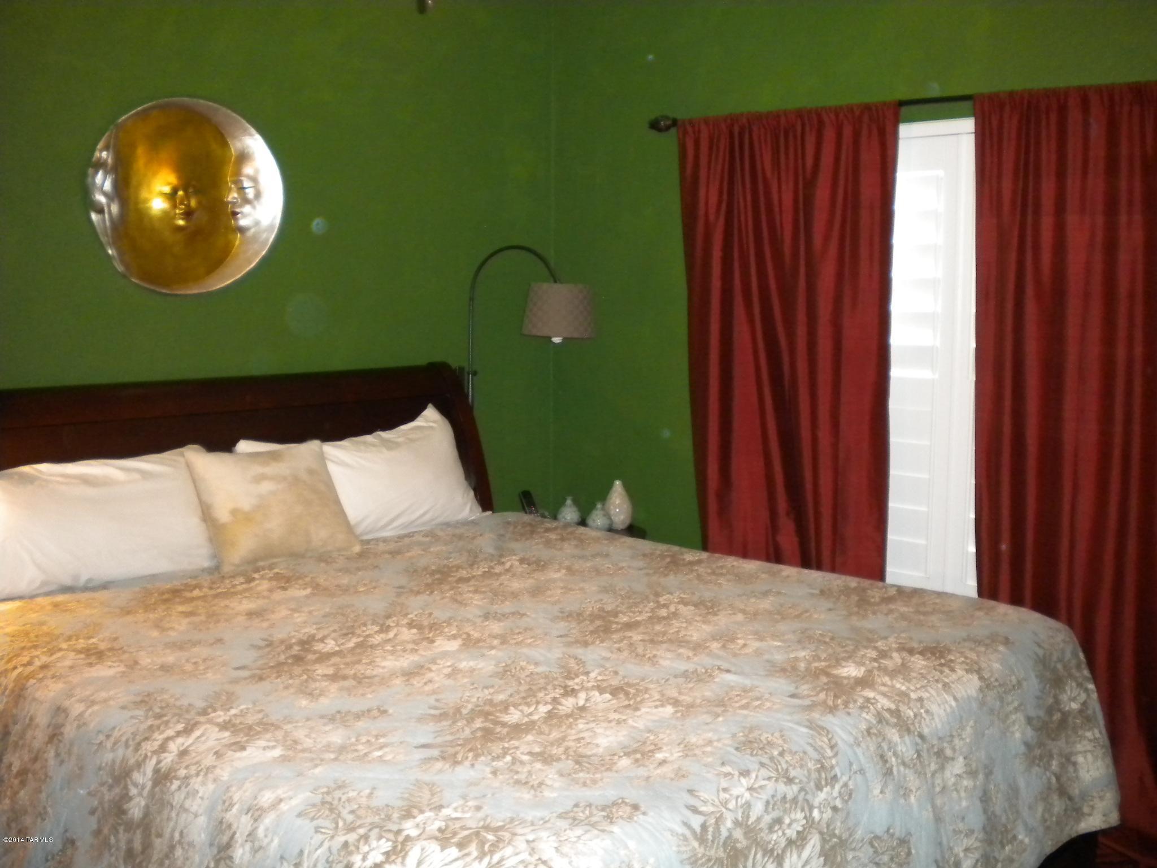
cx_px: 578
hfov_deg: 52.6
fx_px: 1170
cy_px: 434
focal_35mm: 35
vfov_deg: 40.7
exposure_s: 1/30
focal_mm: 6.3
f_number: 3.1
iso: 400
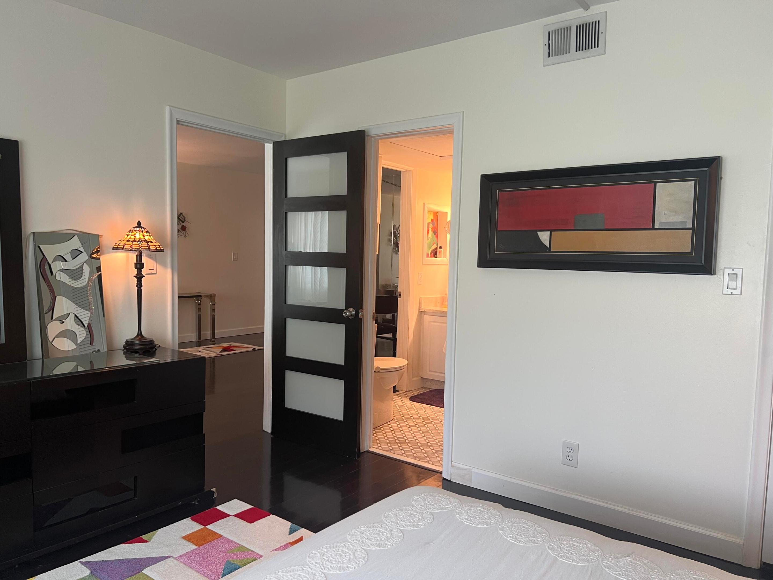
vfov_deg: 53.1
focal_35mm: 26
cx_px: 386
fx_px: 581
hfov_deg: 67.3
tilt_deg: -5.0
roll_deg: -0.8
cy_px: 290
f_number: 1.5
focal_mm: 5.7
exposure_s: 1/60
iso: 100
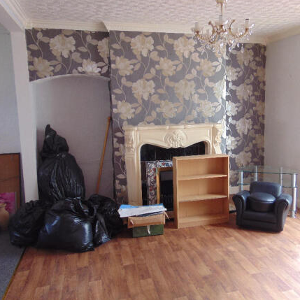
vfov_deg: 54.0
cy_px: 149
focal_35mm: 30
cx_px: 179
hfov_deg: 53.7
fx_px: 294
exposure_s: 1/30
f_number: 3
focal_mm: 4.5
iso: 80
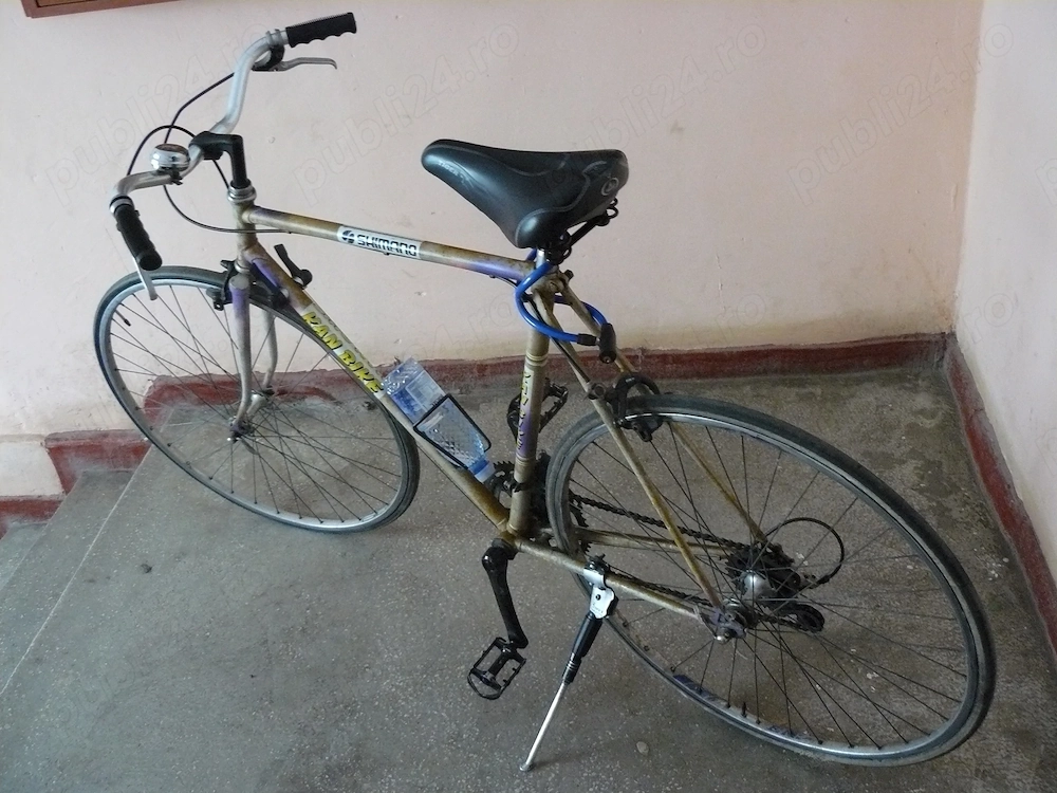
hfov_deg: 51.4
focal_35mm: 36
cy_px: 396
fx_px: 1099
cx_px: 528
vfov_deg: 39.7
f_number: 2.8
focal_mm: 6
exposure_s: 1/10
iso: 400
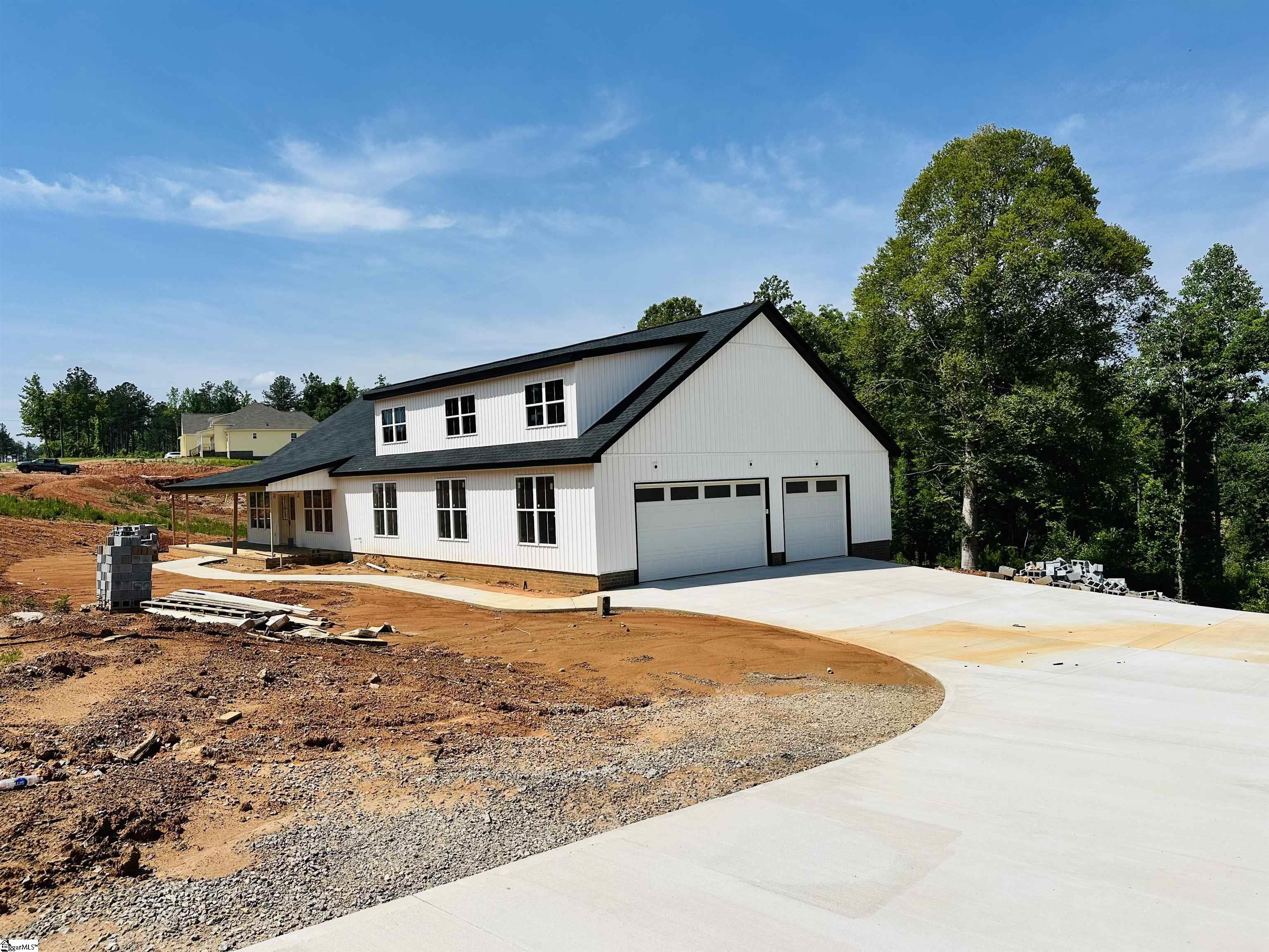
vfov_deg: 56.8
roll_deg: +1.6
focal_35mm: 24
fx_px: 880
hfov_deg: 71.6
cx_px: 634
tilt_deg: -1.2
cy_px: 476
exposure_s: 1/8929
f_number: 1.78
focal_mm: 6.86
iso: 80
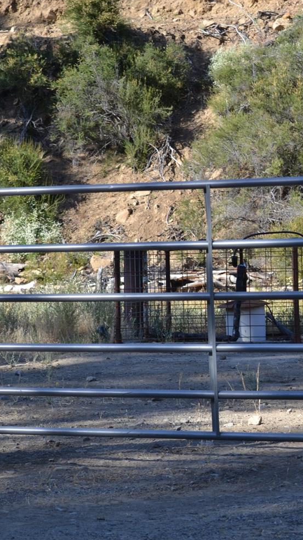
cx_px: 297
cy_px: 270
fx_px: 1884
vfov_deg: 16.3
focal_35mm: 132
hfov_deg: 9.1
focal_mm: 55
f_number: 6.3
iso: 100
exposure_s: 1/160
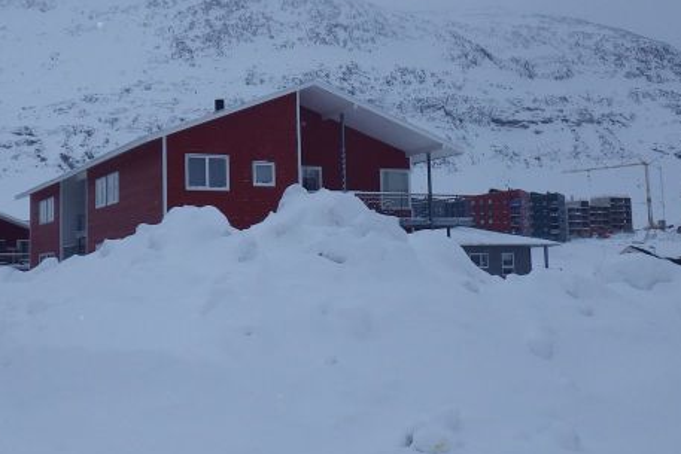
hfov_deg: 38.3
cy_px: 195
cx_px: 215
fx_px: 965
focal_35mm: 51
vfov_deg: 26.5
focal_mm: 5
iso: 125
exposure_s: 1/400
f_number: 4.2
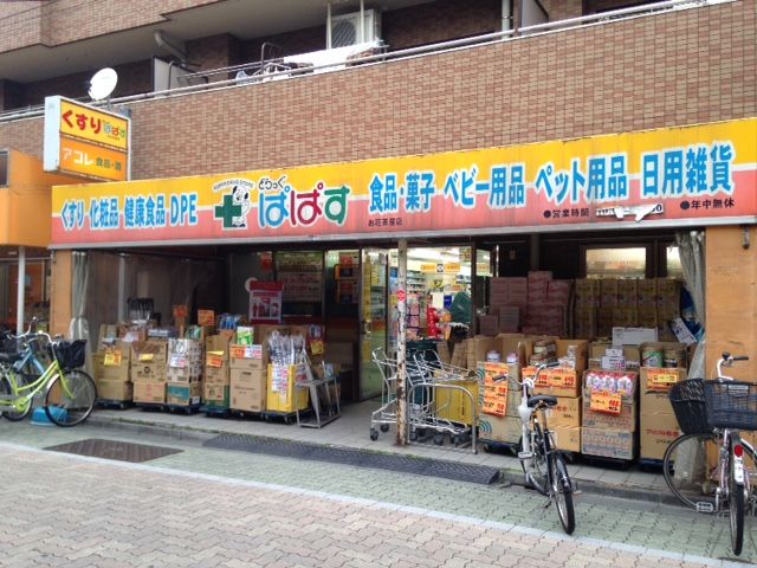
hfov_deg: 55.4
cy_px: 284
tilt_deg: +1.7
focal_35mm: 33
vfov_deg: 42.9
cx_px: 378
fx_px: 722
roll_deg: +0.3
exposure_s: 1/120
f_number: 2.4
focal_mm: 4.12
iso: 64
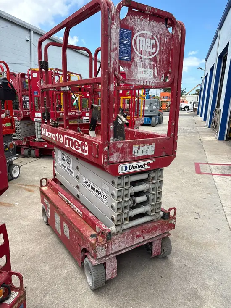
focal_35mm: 26
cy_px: 154
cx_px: 116
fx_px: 231
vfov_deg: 67.3
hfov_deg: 53.1
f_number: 1.6
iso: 50
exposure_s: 1/1550
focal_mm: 5.96
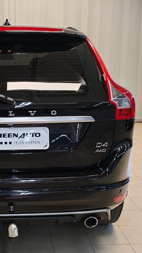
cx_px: 9
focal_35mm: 53
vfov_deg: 39.2
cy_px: 128
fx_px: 355
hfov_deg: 22.0
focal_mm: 5.4
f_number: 1.6
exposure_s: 1/100
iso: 100
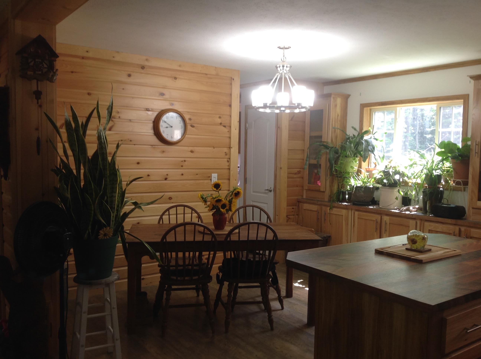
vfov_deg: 40.6
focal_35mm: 35
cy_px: 180
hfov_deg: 52.7
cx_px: 240
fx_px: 486
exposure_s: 1/24
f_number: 2.4
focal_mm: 4.28
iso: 50
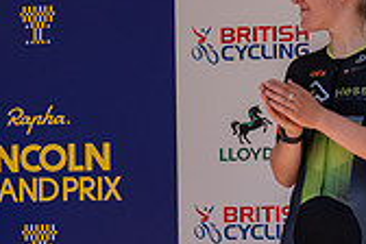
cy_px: 169
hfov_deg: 8.3
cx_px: -211
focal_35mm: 241
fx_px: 2450
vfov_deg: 5.7
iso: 500
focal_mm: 70
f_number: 4
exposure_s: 1/1000
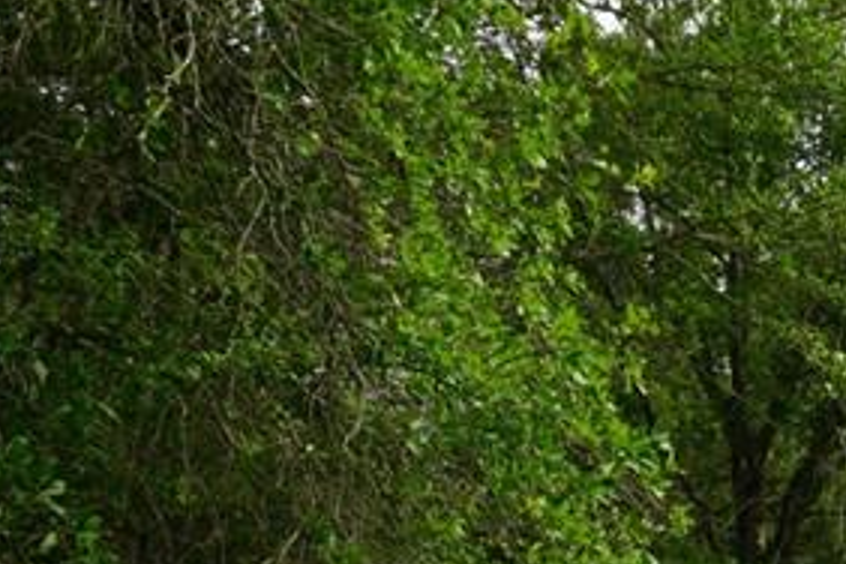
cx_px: 1068
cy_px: 798
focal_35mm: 87
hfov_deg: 21.4
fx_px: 2044
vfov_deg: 14.8
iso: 100
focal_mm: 16
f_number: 7.1
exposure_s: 1/80
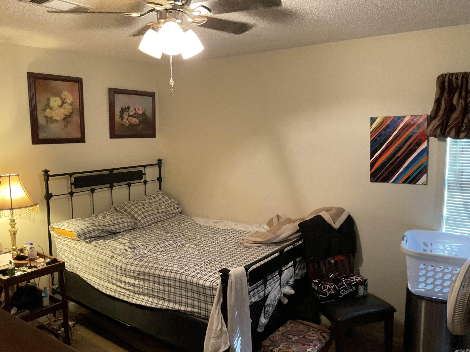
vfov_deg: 48.2
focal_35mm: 29
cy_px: 176
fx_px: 394
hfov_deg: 61.7
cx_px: 235
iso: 200
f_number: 1.8
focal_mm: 3
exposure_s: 1/60
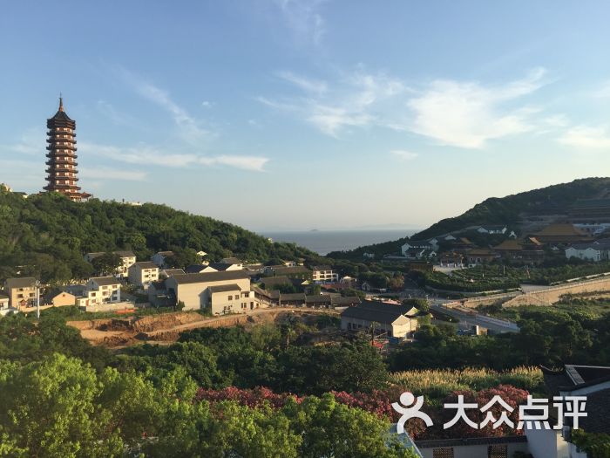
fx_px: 511
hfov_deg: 61.7
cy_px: 229
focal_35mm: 29
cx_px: 305
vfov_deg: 48.2
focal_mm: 4.15
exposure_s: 1/1099
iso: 32
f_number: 2.2
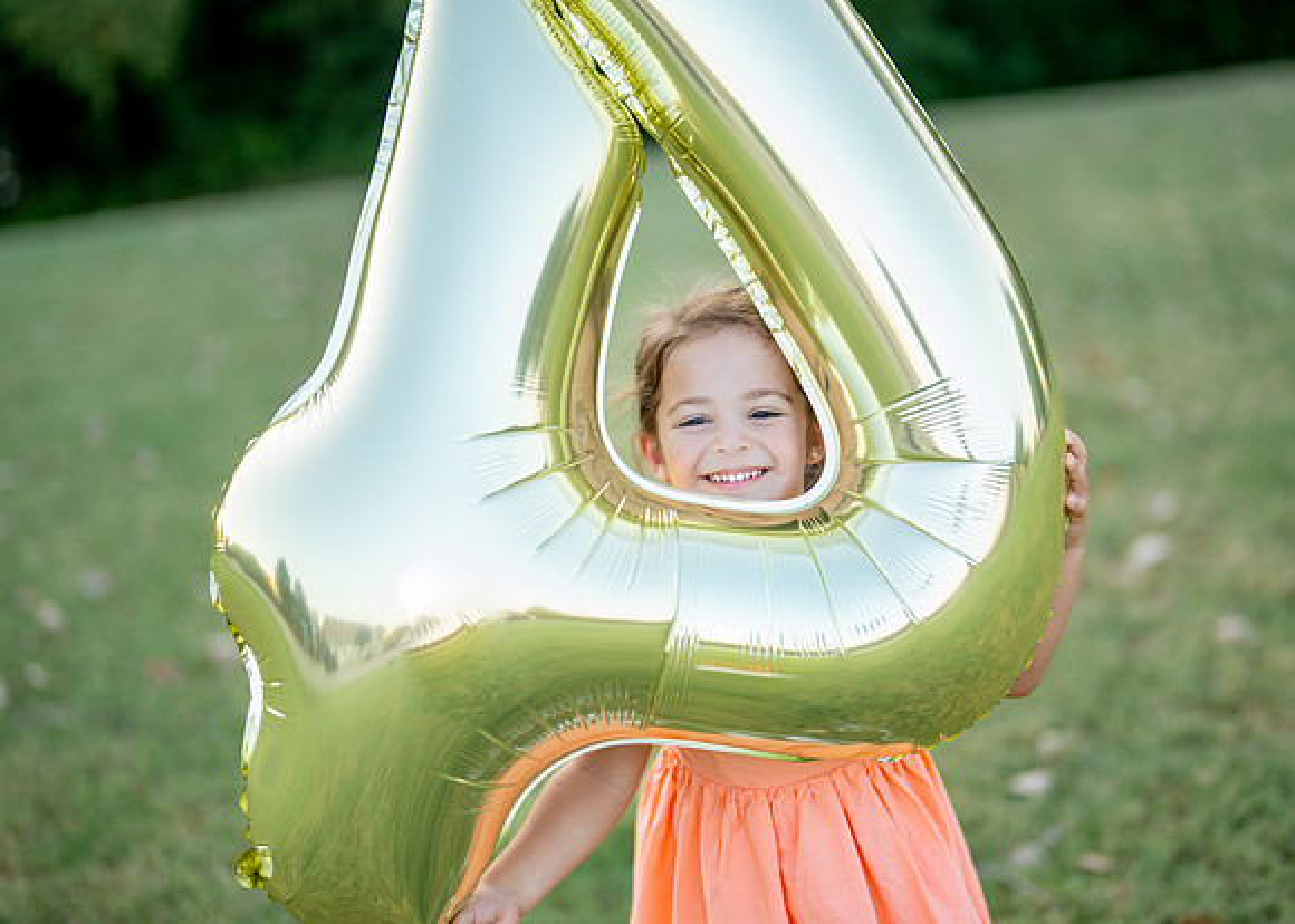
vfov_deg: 25.1
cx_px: 676
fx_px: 2076
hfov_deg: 34.6
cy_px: 458
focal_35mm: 56
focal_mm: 50
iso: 200
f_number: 1.2
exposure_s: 1/640
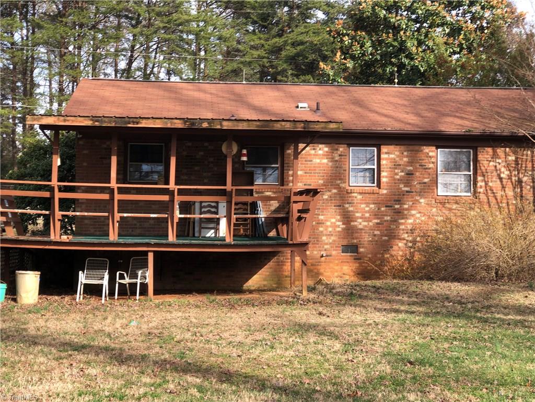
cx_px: 268
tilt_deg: +1.3
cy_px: 201
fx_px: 881
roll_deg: -1.0
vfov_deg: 25.7
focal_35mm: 57
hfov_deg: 33.8
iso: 20
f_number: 2.8
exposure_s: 1/156
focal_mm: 6.6
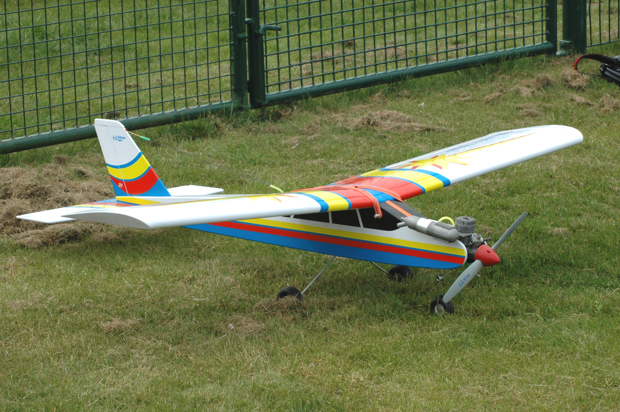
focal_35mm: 135
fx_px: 2323
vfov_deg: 10.1
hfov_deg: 15.2
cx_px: 310
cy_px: 206
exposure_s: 1/250
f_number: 16
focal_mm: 90
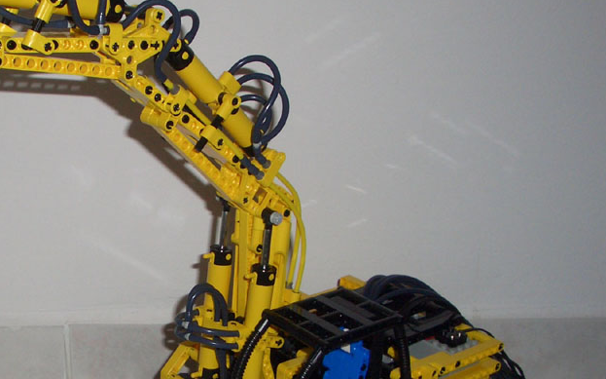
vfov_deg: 21.1
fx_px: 1007
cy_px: 285
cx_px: 115
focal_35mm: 61
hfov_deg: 32.5
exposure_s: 1/60
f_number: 4.3
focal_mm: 5.8
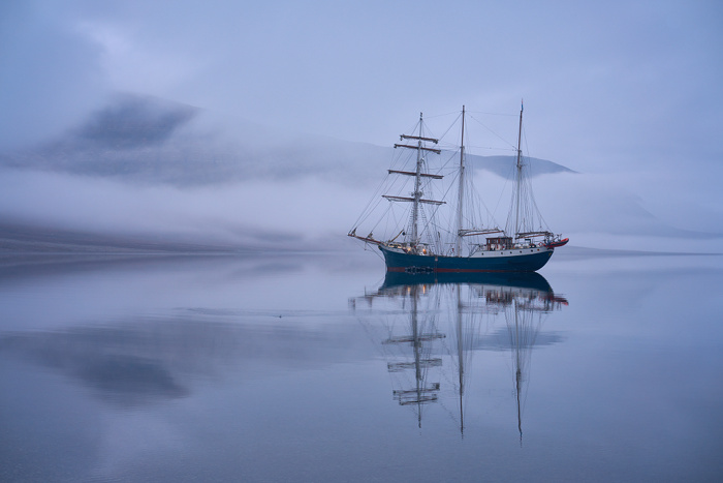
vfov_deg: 16.1
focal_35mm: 85
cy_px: 242
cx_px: 362
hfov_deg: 23.9
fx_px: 1707
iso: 400
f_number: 5.6
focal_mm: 85
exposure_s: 1/30
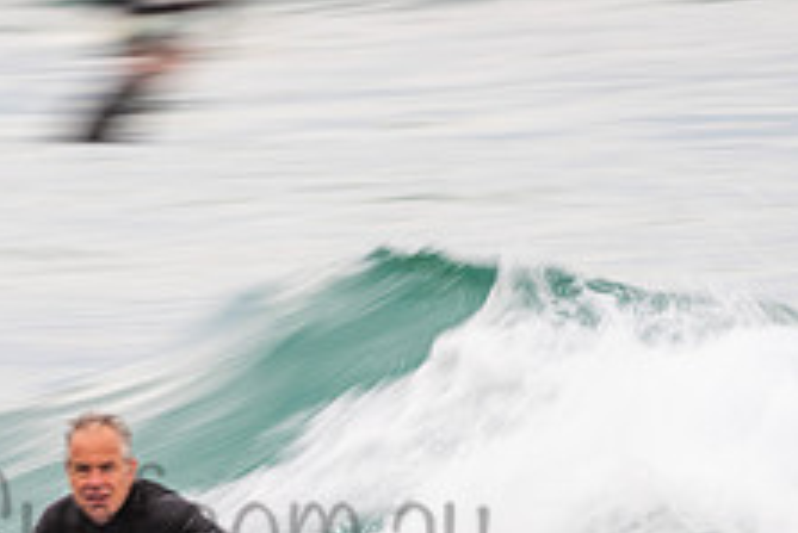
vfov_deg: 1.1
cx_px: 111
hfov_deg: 1.6
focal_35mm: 1299
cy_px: 488
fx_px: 28812
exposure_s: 1/20
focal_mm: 500
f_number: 13
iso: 64
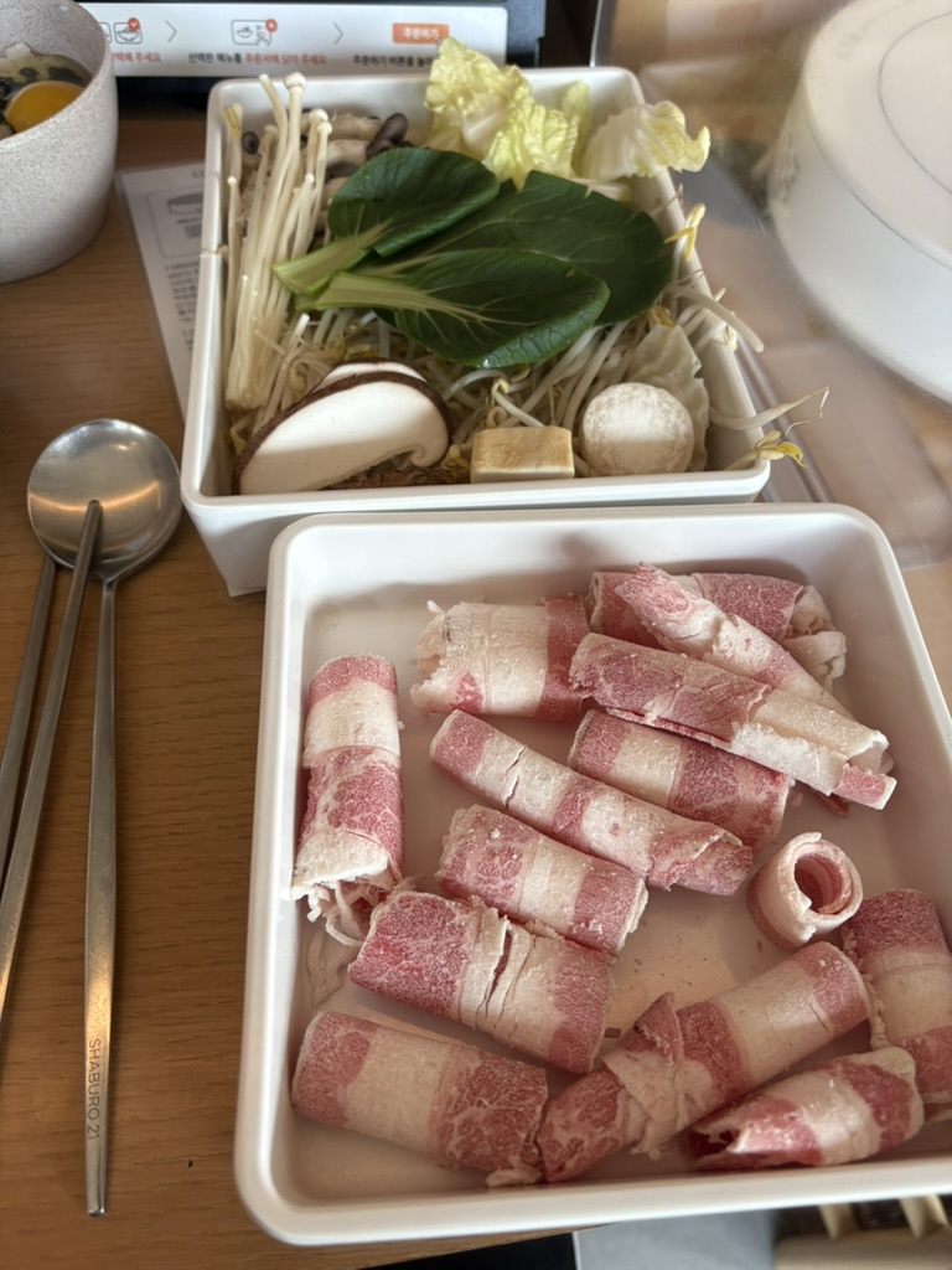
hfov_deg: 53.1
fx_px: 953
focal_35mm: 26
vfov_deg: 67.3
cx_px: 476
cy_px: 635
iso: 100
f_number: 1.6
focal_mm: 5.96
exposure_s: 1/111
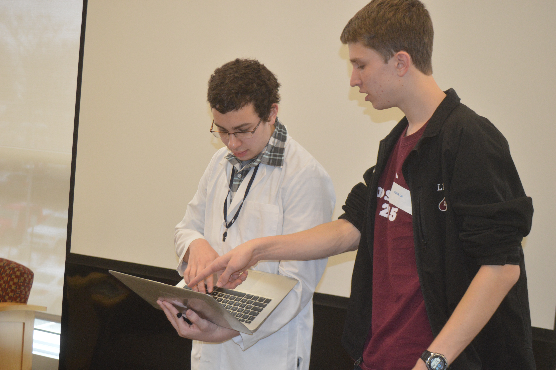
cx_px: 278
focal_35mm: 48
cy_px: 185
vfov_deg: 28.0
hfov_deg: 41.1
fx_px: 741
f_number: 4.8
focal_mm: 32
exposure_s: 1/60
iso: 720
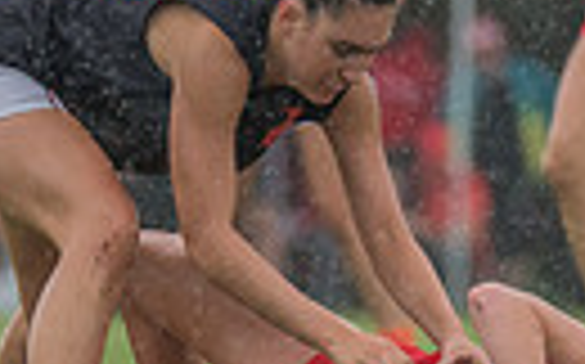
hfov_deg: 1.2
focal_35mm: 1819
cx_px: 0
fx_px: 28976
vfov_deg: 0.7
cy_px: -61
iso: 640
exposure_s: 1/1250
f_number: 6
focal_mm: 400
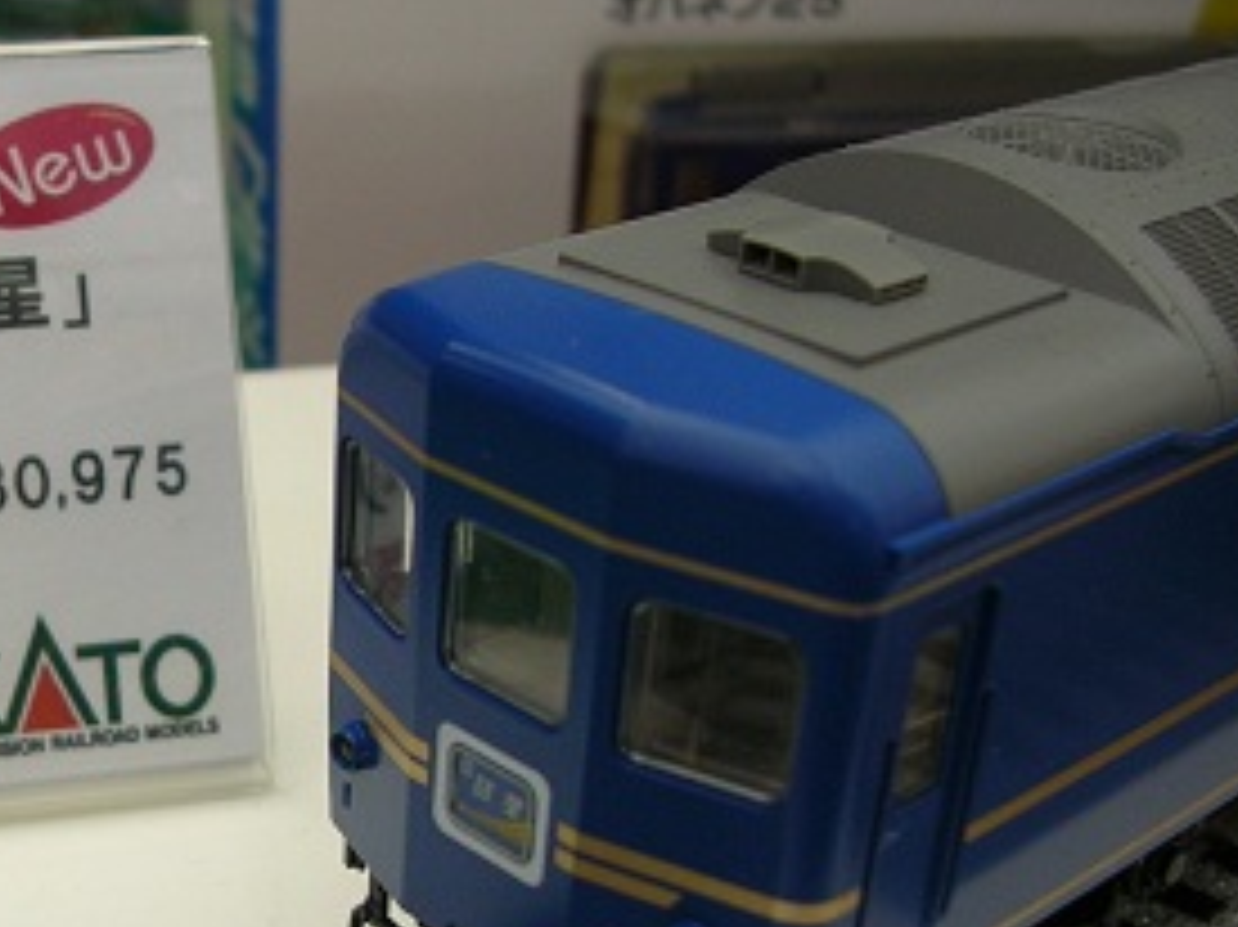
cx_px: 187
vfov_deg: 23.1
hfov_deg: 29.8
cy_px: 682
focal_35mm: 63
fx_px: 2252
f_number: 2.8
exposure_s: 1/27
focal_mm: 5.8
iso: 50
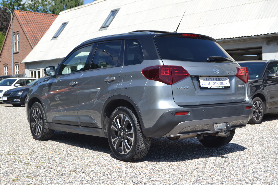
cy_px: 92
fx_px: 371
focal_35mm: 48
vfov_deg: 28.1
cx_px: 139
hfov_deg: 41.1
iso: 100
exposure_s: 1/250
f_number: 8
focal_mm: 32
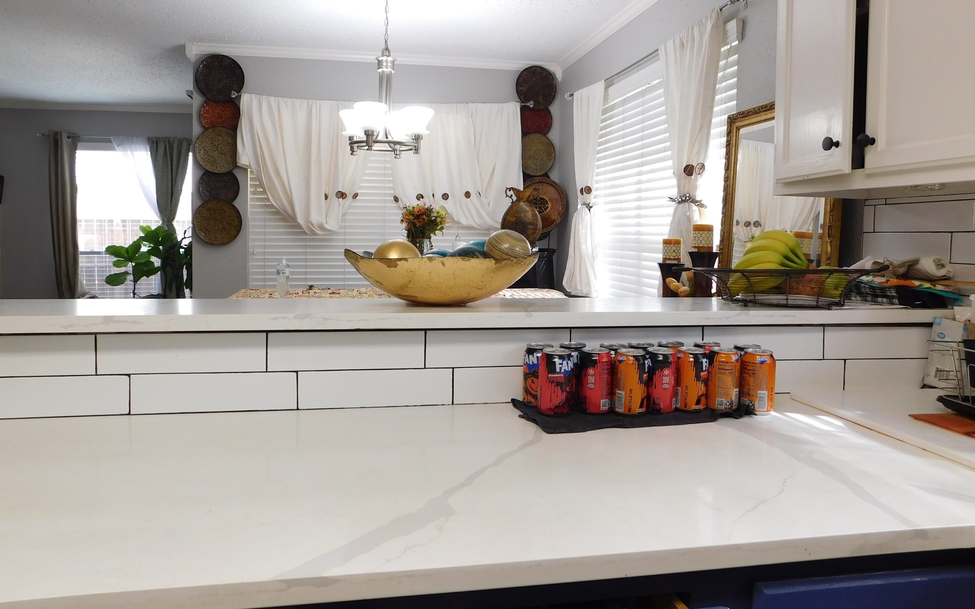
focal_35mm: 25
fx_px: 664
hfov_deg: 72.5
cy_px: 264
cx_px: 478
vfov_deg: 49.1
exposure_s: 1/40
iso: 125
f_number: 3
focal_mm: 4
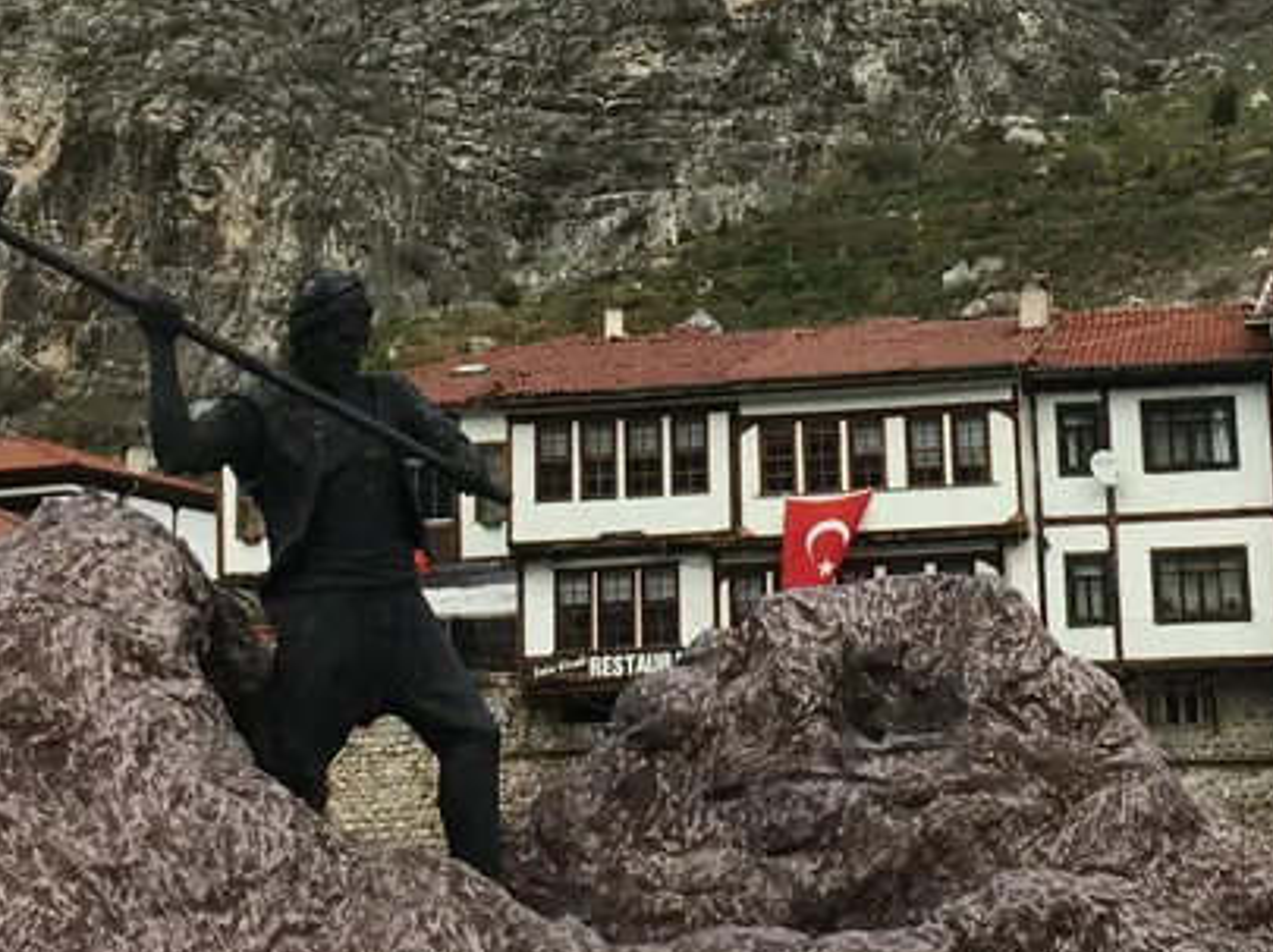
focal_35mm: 86
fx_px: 3160
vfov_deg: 16.7
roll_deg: +0.6
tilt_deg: +14.9
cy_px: -25
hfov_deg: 22.7
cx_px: 767
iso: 25
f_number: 2.2
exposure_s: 1/663
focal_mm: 4.15
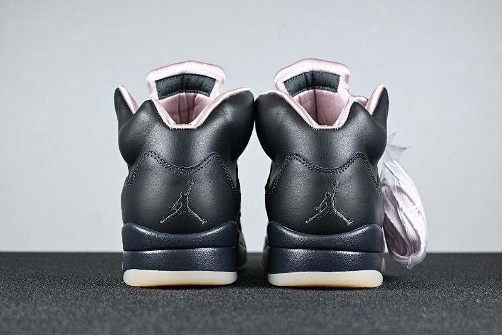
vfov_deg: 27.6
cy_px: 168
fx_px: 680
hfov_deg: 40.5
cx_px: 251
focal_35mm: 49
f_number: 5
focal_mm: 32.5
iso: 720
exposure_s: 1/125
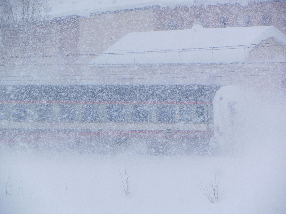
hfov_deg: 5.9
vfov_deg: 4.4
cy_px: 107
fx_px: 2784
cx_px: 143
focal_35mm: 337
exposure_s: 1/358
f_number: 5.6
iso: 160
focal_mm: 59.9
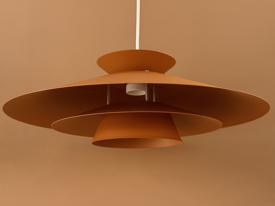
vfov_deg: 30.3
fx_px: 381
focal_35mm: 48
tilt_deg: +12.8
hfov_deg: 39.7
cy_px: 103
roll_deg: -2.0
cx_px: 138
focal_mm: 6.76
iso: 250
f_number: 1.78
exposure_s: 1/49
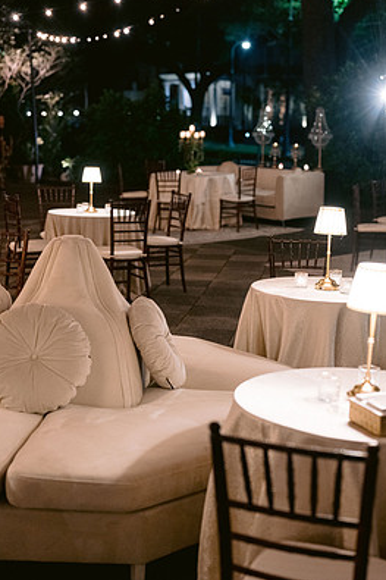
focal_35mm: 57
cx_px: 214
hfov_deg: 23.7
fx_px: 917
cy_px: 251
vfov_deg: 35.0
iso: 1600
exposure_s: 1/80
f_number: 2.5
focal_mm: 50
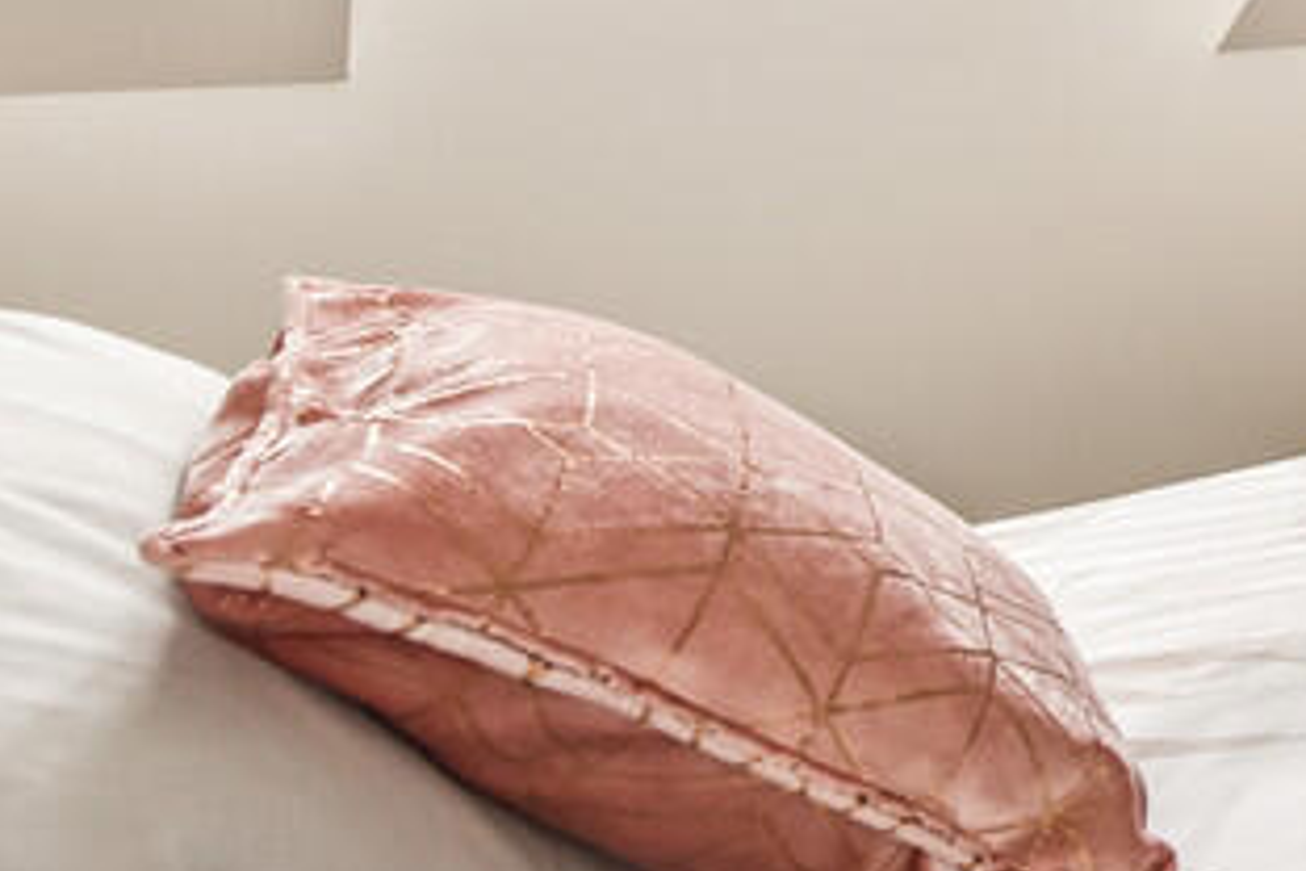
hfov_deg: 28.1
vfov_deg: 27.7
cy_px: 17
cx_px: 1967
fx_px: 1669
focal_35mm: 46
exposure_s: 1/13
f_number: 8
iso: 400
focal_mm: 14
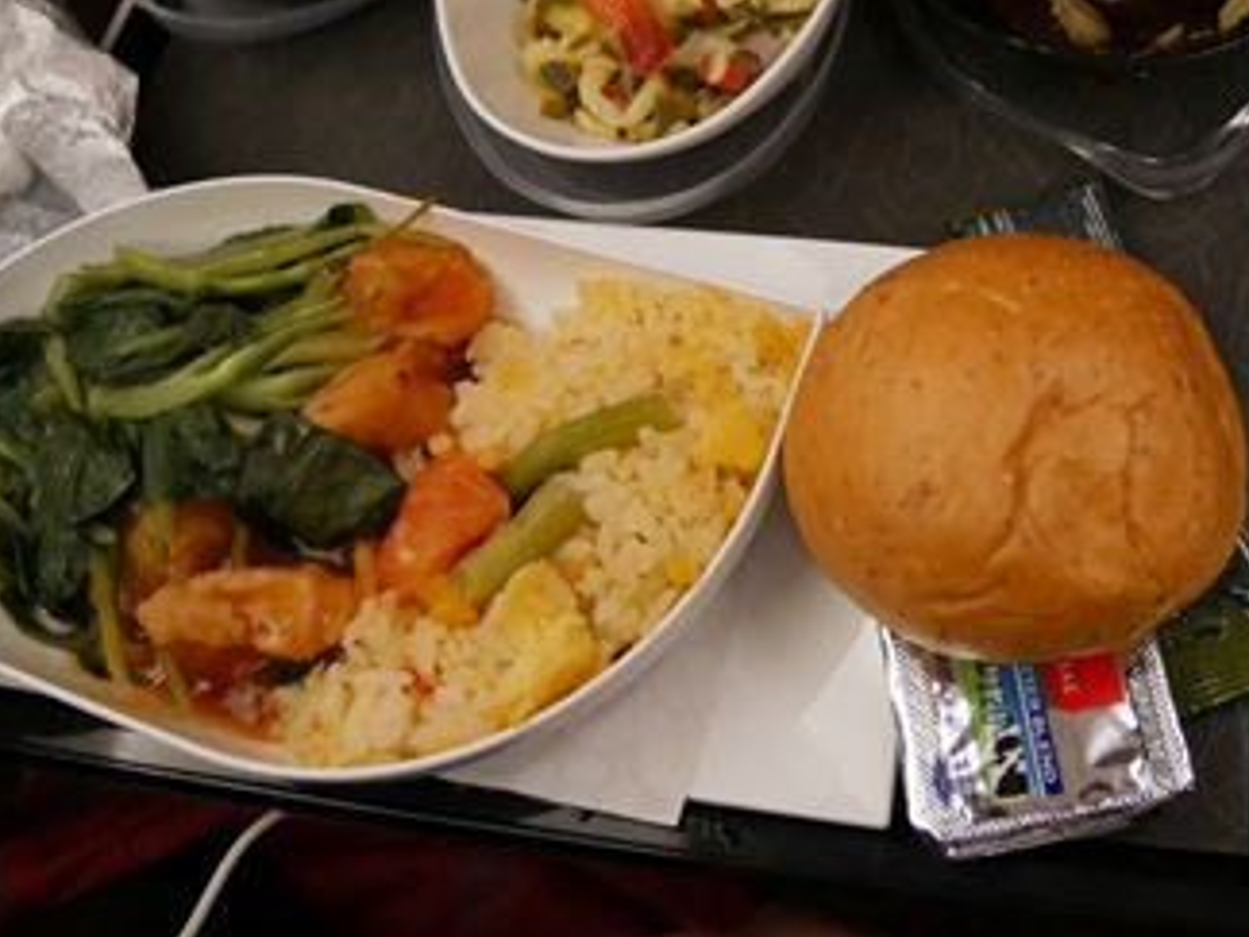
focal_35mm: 37
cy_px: 222
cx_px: 887
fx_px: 1335
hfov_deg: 48.8
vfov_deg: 37.6
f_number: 3.5
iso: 3200
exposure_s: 1/8
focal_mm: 12
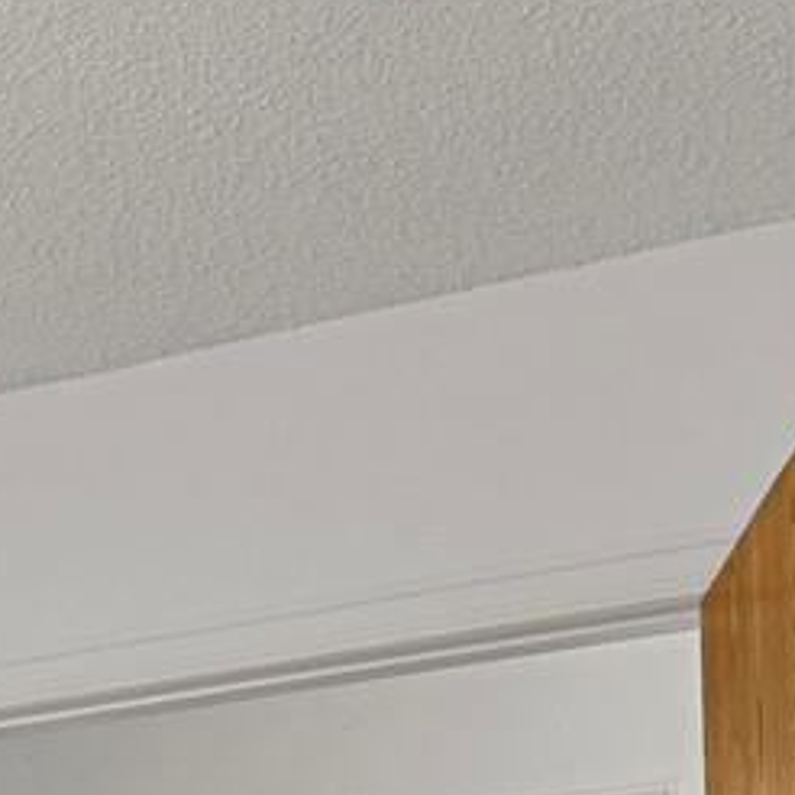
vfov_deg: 15.4
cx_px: -1701
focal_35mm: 94
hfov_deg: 10.8
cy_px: 1522
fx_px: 2442
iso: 250
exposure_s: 2.5
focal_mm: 17
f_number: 8
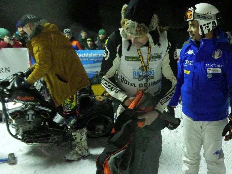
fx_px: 234
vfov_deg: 40.6
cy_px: 94
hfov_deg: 52.0
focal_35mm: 35
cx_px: 146
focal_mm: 4.1
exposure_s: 1/160
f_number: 2.8
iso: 1600
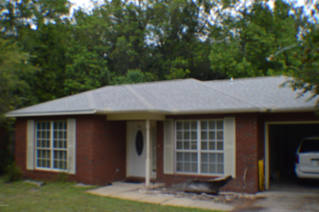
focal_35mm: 45
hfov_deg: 43.6
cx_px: 160
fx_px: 398
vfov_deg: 29.8
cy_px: 106
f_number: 4.5
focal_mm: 30
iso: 400
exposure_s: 1/800
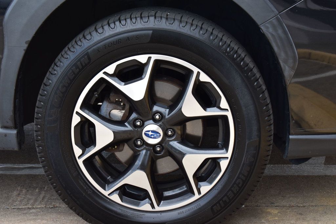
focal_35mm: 82
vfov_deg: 16.5
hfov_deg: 24.6
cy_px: 112
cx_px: 168
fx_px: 770
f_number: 9
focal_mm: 55
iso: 400
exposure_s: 1/125
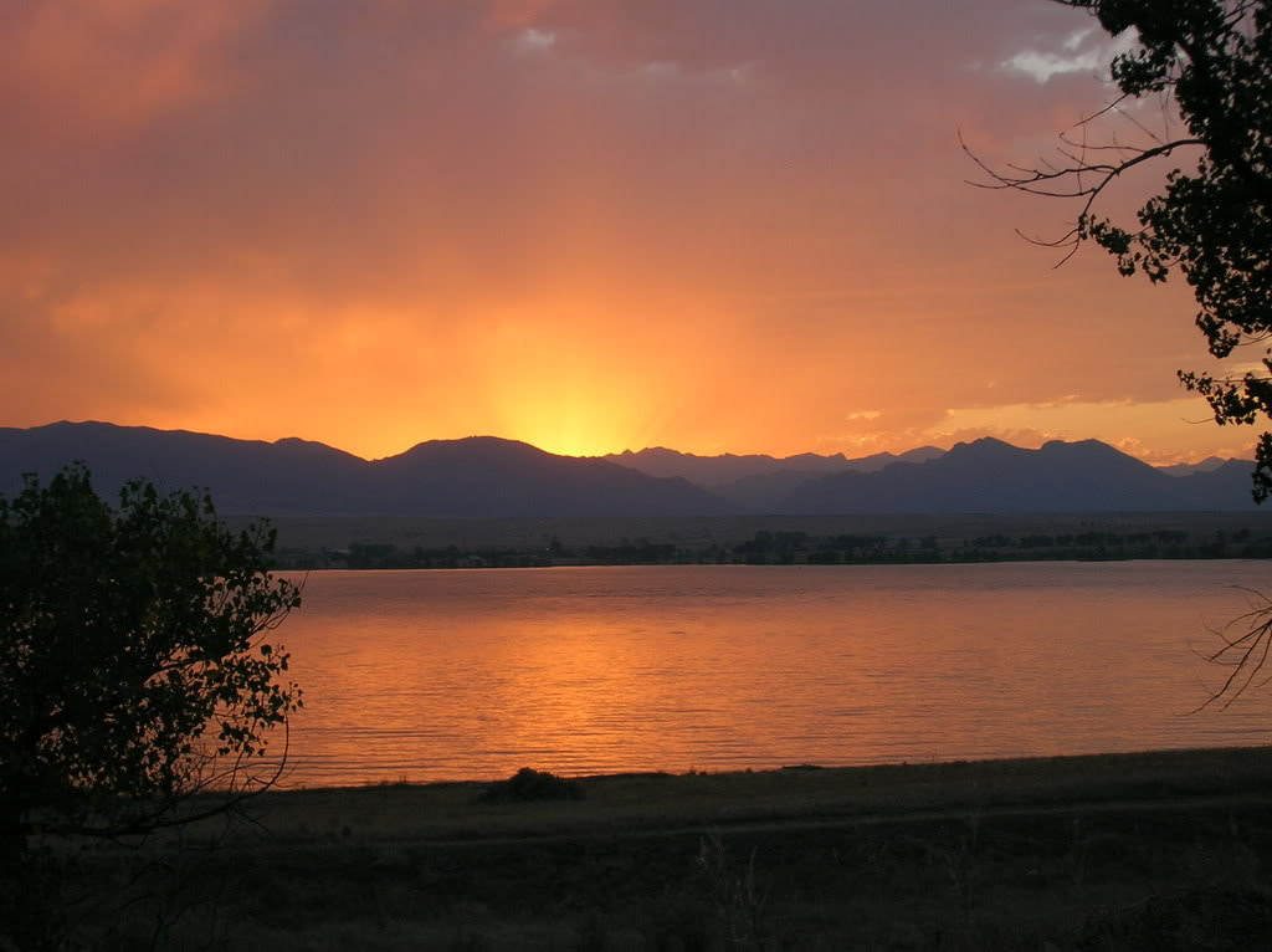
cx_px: 636
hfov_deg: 29.4
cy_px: 476
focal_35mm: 66
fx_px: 2423
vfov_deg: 22.2
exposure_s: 1/54.8
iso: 50
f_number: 3.8
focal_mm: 11
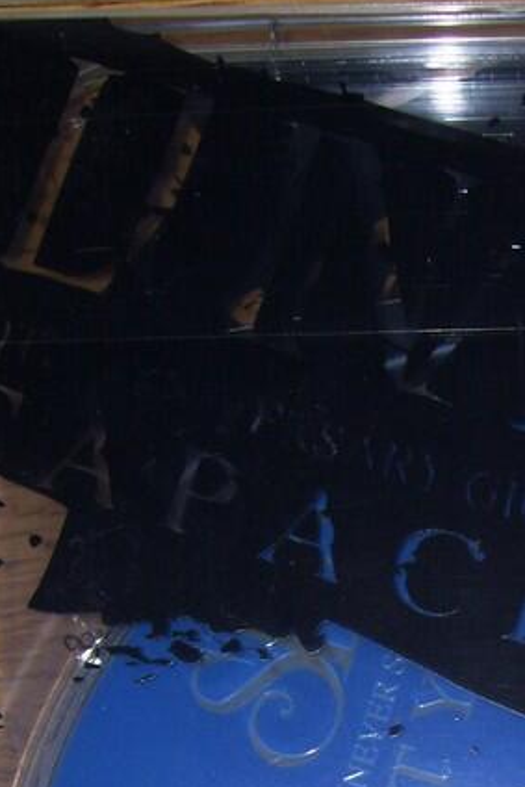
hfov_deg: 14.2
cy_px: 862
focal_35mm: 94
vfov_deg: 20.7
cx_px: 586
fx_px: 2054
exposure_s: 1/60
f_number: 2.7
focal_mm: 6
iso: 80
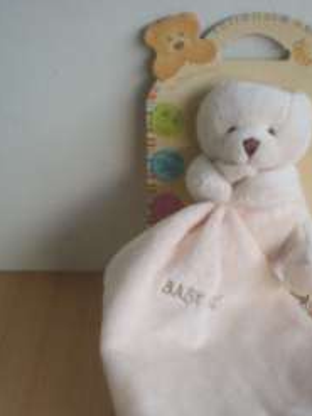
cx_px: 214
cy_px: 286
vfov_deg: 31.9
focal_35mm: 60
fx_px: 722
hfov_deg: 24.2
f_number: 3.1
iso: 276
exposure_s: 1/8
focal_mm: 6.3
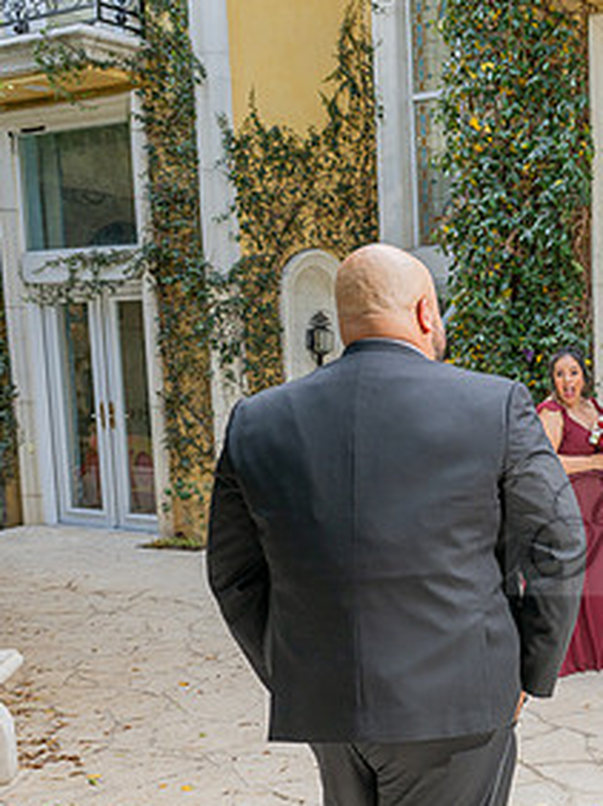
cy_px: 545
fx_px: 1140
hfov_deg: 25.6
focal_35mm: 49
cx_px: 780
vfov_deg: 38.5
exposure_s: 1/200
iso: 200
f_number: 5
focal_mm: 24
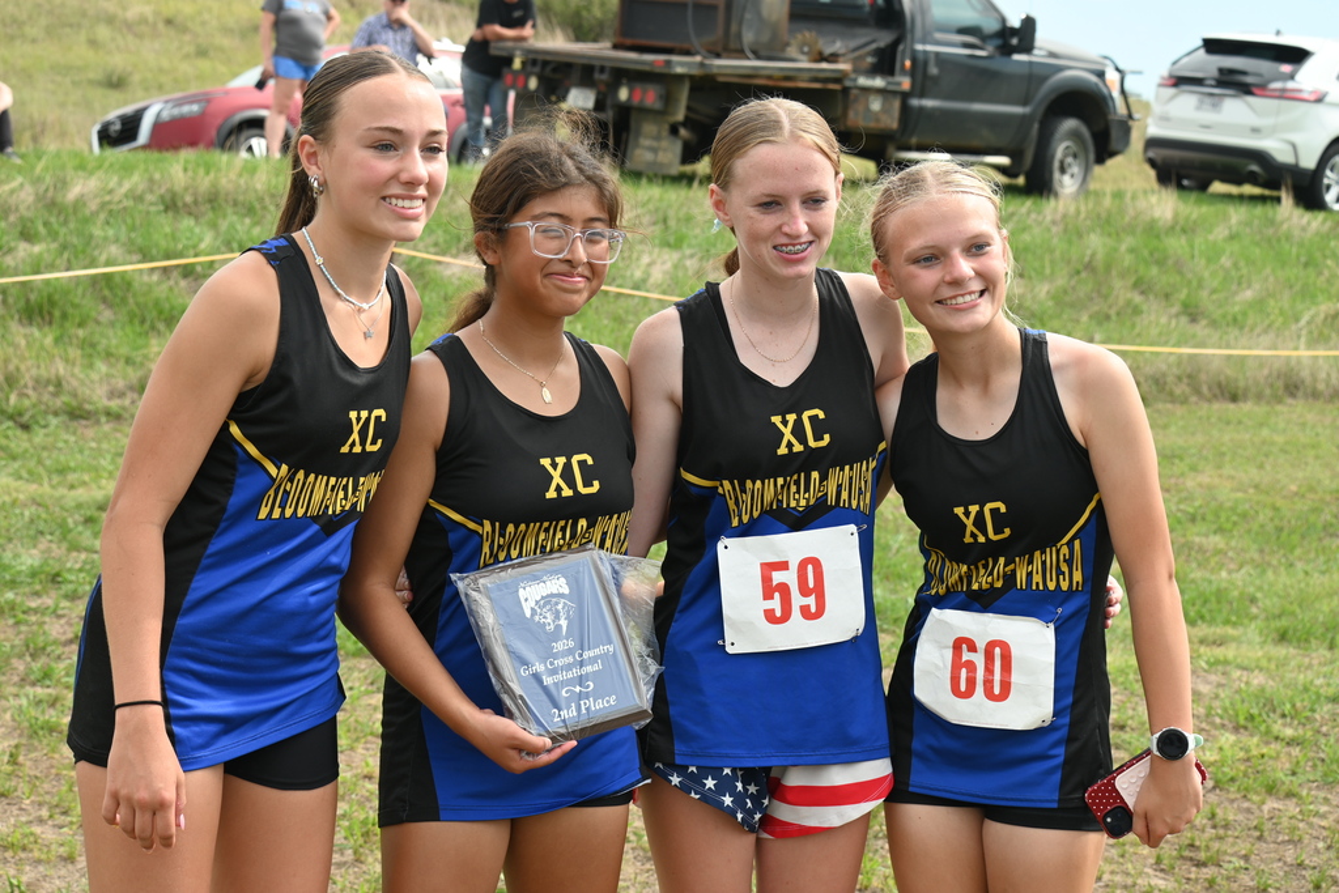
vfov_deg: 18.2
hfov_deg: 27.0
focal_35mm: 75
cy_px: 446
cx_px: 670
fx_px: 2790
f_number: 5.6
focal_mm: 50
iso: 100
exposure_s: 1/250
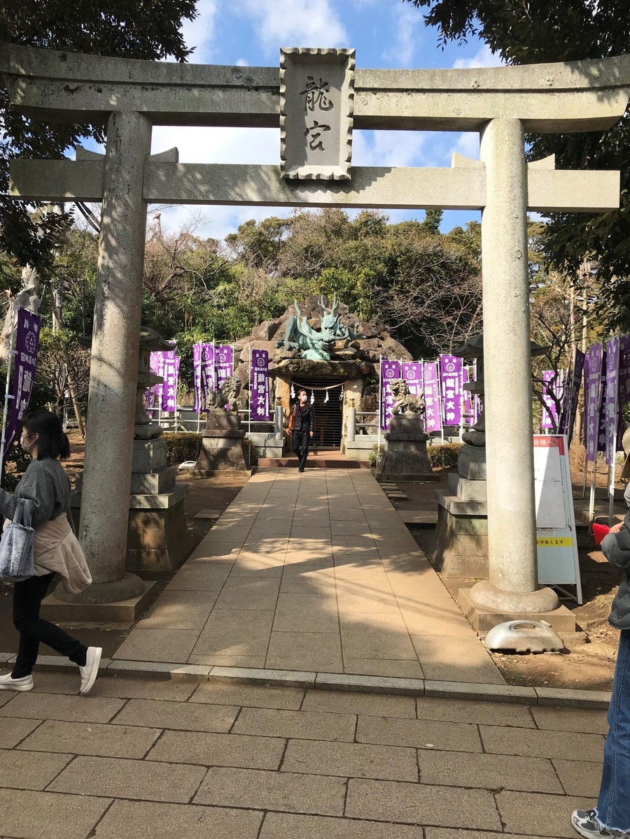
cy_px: 420
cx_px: 315
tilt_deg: -1.4
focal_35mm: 28
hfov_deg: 49.7
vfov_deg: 63.4
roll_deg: +2.5
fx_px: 679
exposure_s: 1/1623
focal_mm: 3.99
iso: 20
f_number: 1.8
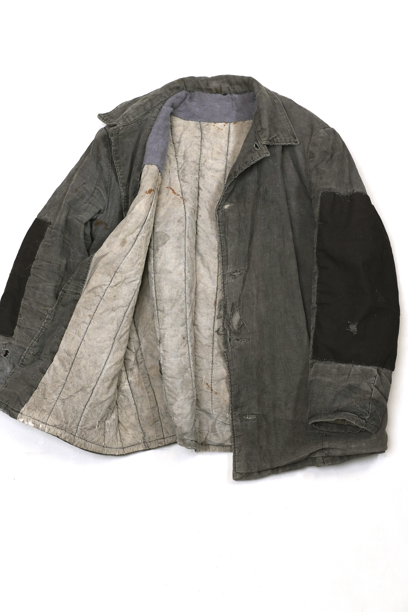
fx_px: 816
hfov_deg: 28.1
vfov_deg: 41.1
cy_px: 306
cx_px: 204
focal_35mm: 48
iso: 250
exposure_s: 1/60
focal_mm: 32
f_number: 5
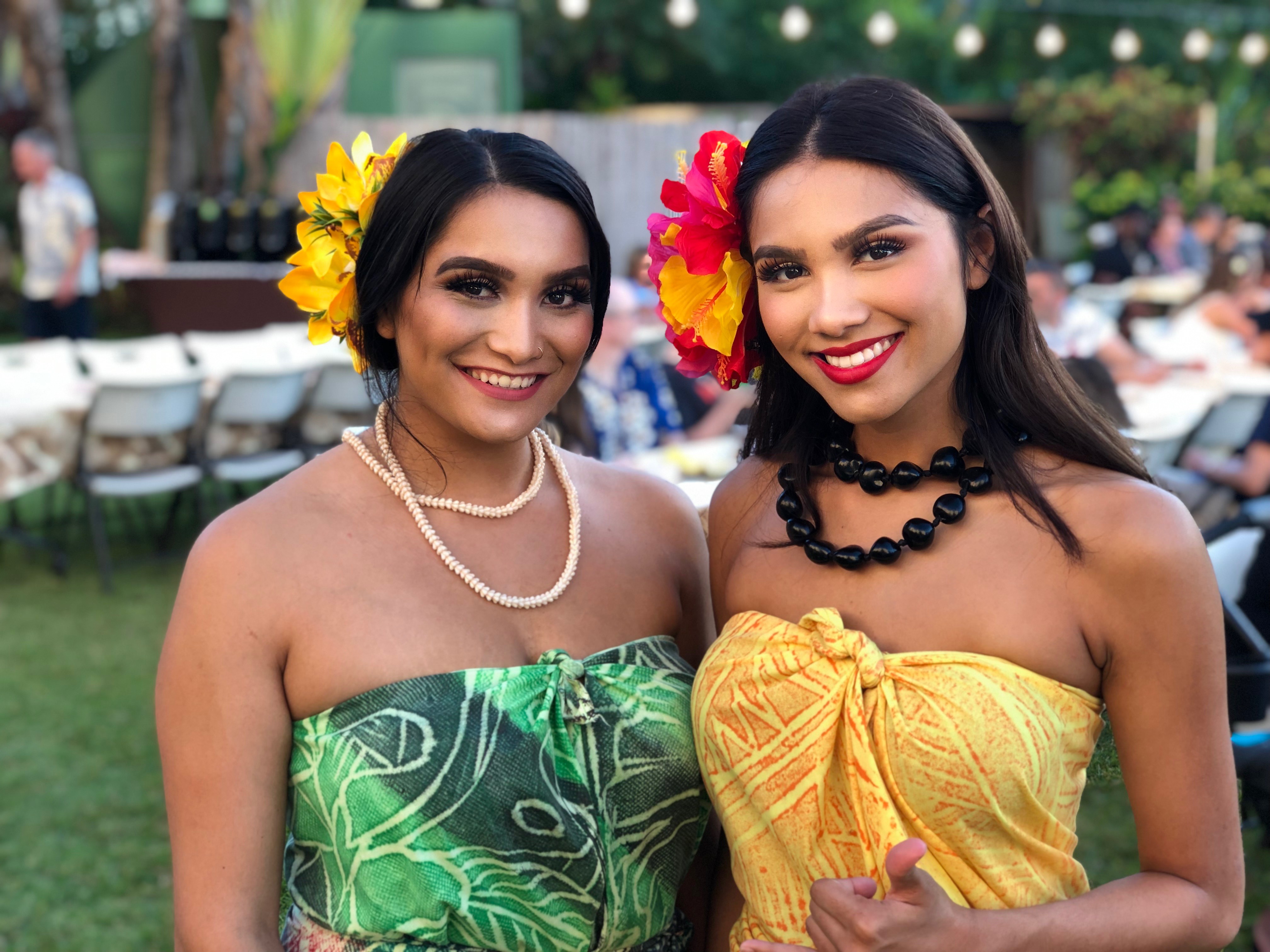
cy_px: 476
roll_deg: +1.6
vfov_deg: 28.0
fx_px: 1908
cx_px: 635
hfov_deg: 36.8
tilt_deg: -11.0
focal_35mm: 52
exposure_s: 1/60
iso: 20
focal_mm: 6
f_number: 2.4
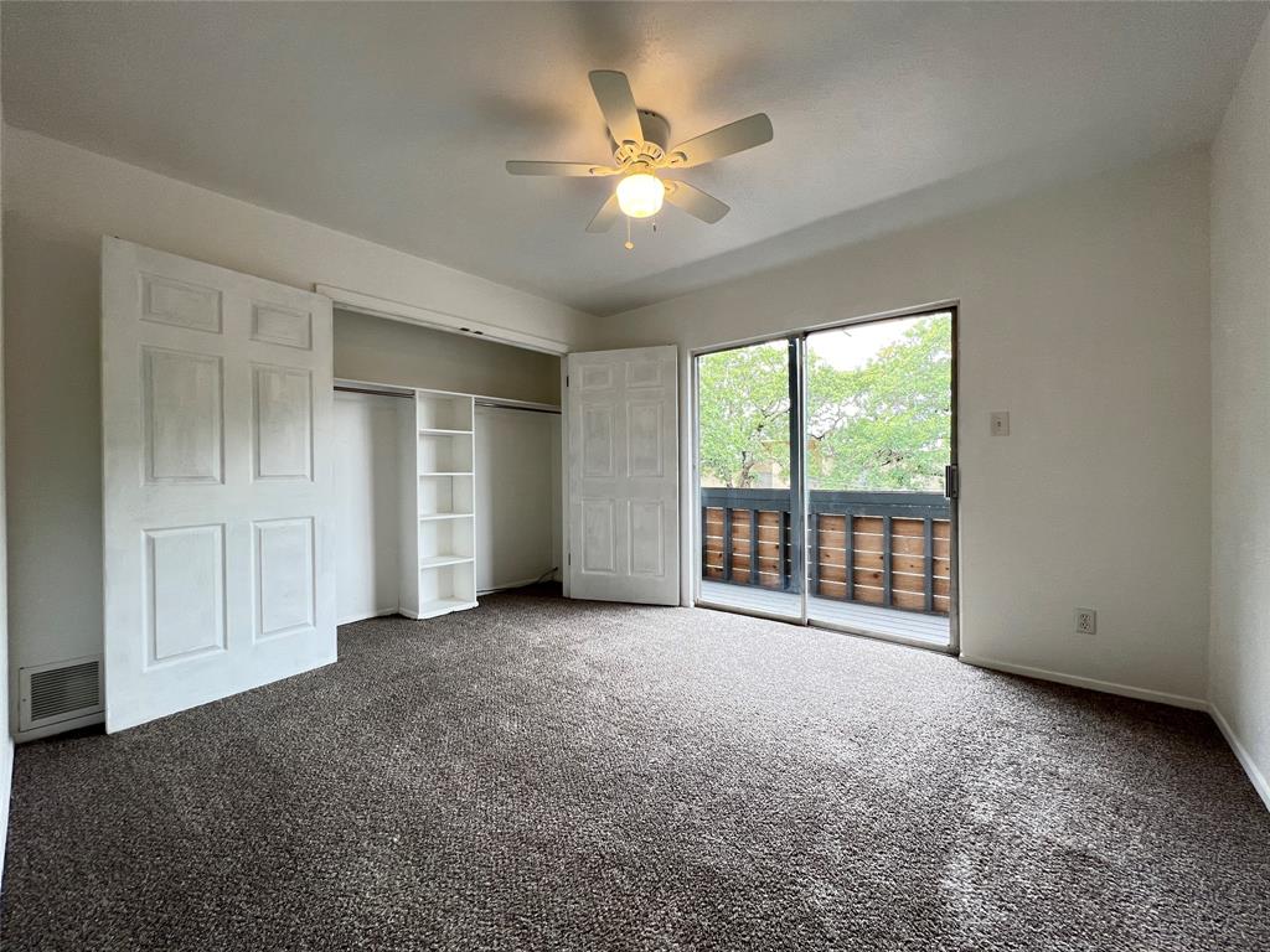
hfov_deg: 106.2
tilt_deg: -1.1
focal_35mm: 13
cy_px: 476
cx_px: 635
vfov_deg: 89.9
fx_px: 477
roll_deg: +1.2
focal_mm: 1.57
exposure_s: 1/99
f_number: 1.8
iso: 80
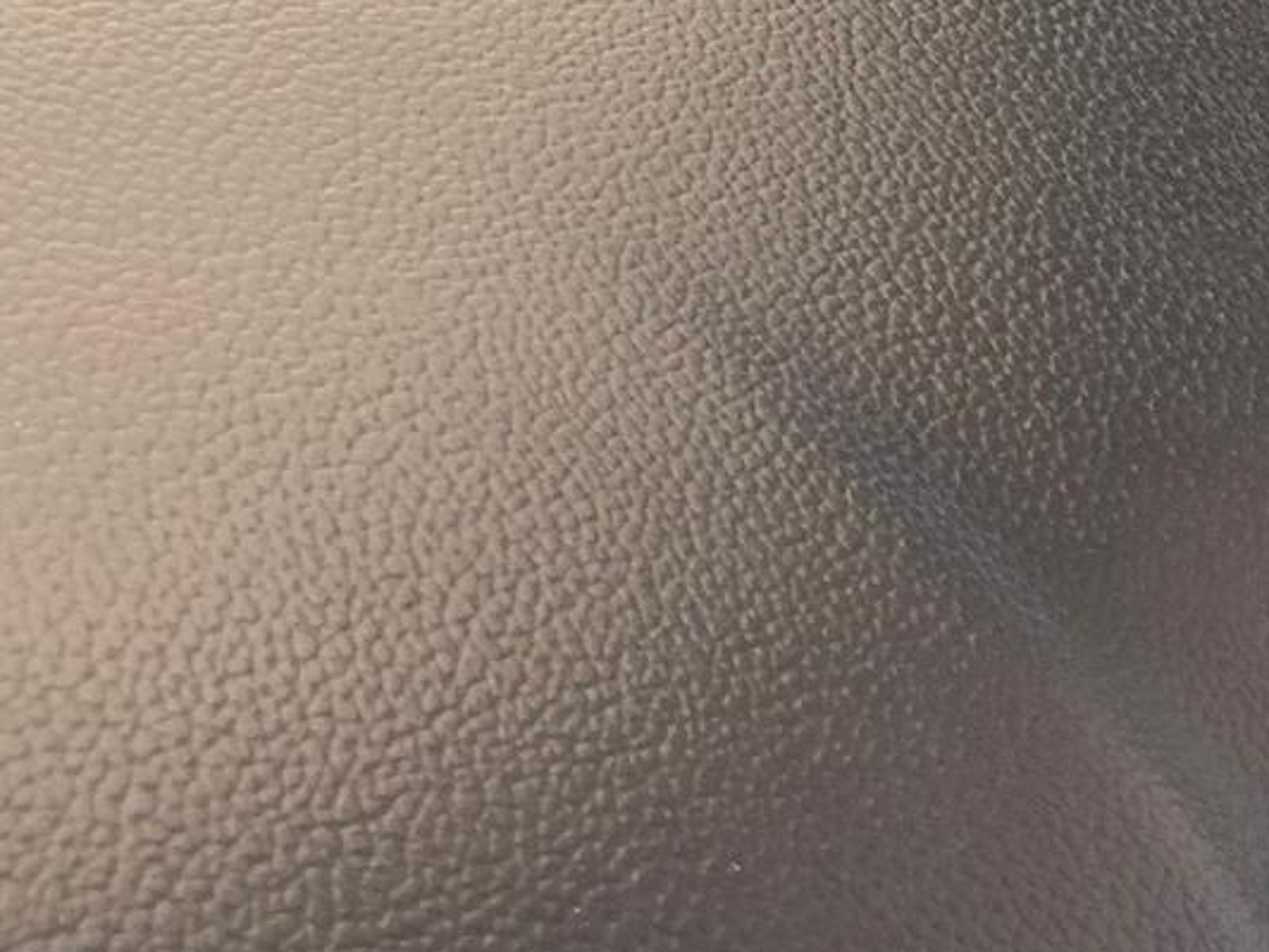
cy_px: 107
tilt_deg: -21.8
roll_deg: -2.0
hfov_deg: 15.4
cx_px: 1317
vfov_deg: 11.8
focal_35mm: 125
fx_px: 4582
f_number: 2.4
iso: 80
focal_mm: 6
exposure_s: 1/40
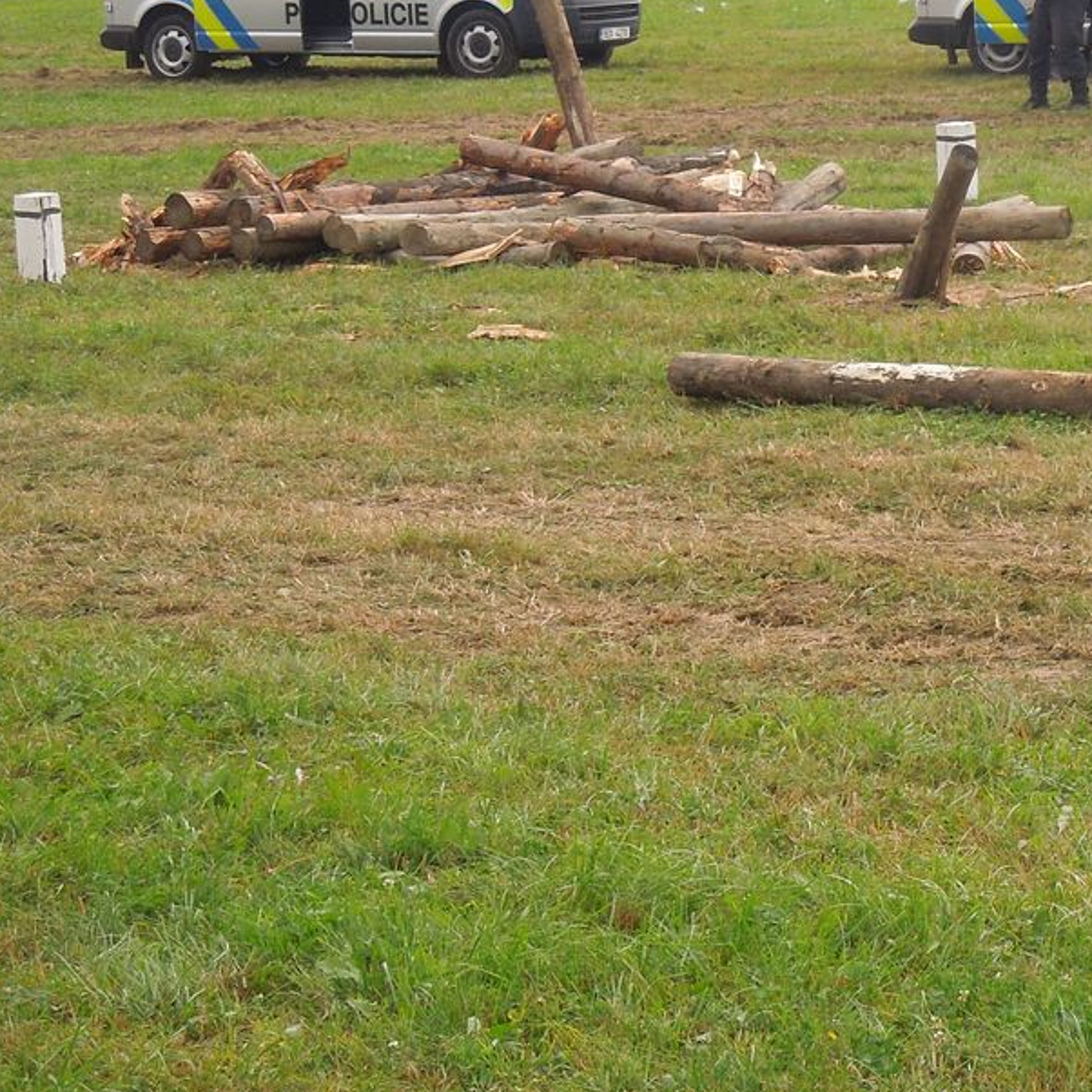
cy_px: 396
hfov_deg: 11.3
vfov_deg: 11.5
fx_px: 5425
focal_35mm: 152
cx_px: 1221
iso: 100
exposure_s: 1/100
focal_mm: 12.5
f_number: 4.4
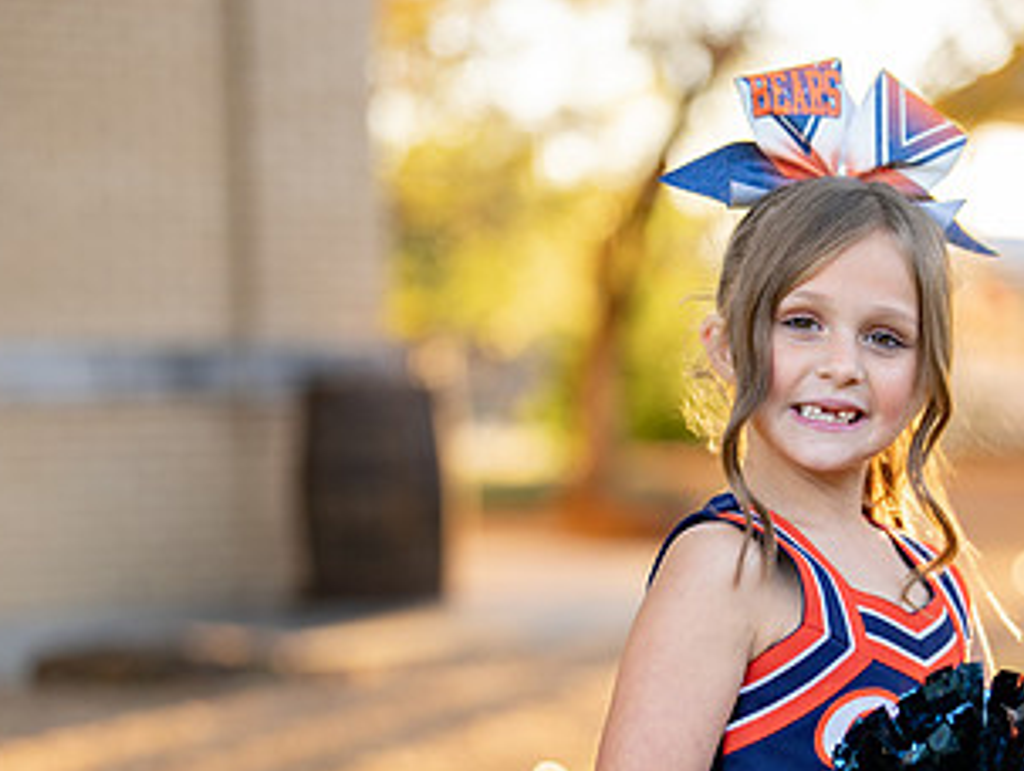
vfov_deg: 14.7
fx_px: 2962
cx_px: 824
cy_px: 643
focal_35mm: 100
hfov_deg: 19.4
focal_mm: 50
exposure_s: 1/400
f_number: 1.2
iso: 100
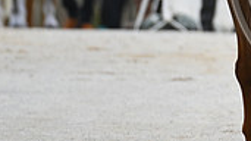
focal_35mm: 1420
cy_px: -58
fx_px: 9446
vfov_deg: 0.9
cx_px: 363
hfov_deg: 1.5
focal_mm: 400
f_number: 5.6
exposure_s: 1/1600
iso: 500
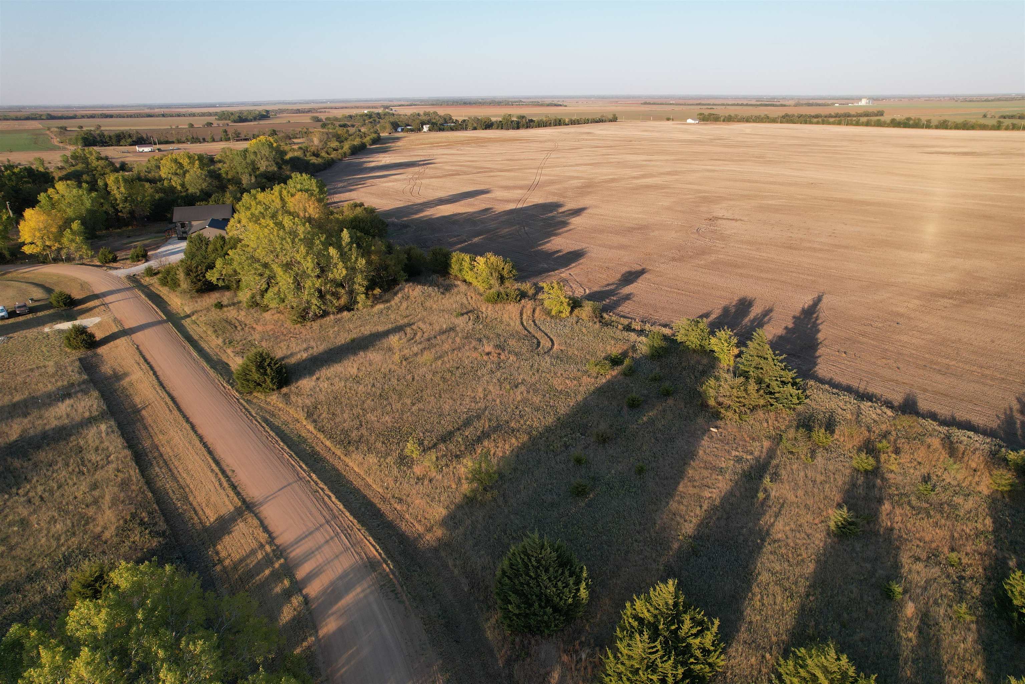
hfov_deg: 78.6
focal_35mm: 22
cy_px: 342
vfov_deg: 57.2
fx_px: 626
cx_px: 512
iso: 100
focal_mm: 8.38
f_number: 2.8
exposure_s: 1/125
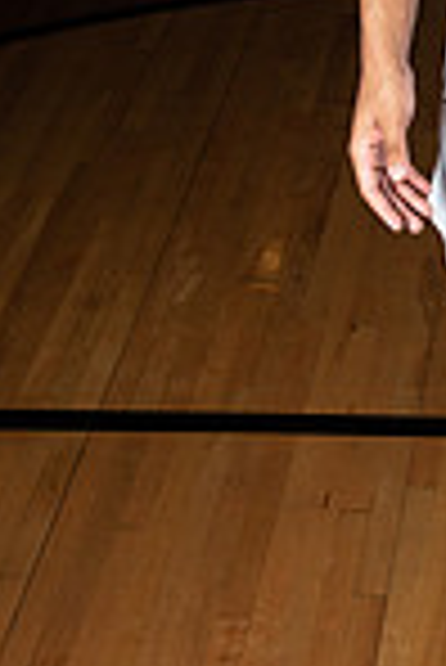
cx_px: 631
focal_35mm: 158
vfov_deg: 12.4
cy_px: -338
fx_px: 2929
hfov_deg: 8.5
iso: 320
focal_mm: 52
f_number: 14
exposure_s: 1/200
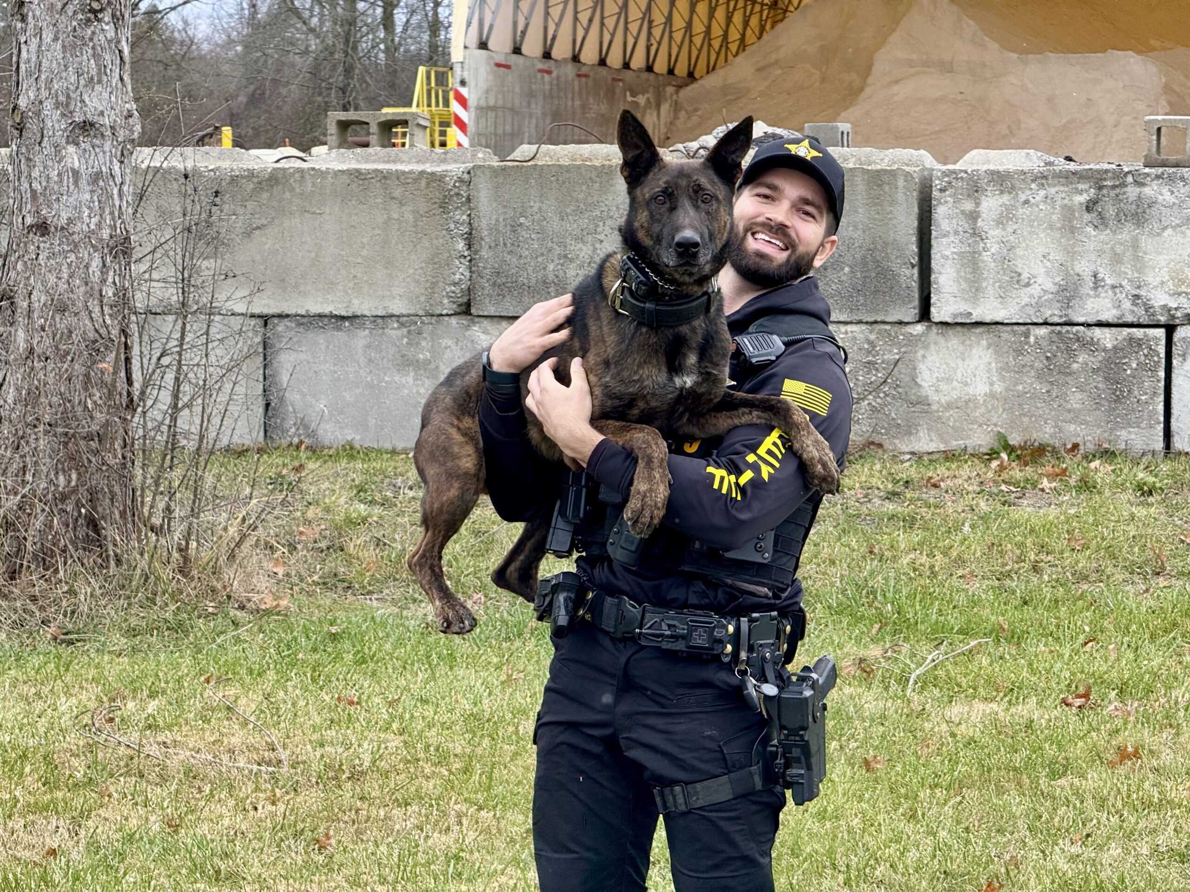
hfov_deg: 16.4
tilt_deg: -4.6
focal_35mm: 120
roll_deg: -0.5
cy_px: 446
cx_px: 595
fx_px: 4125
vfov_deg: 12.3
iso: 64
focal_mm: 15.66
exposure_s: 1/144
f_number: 2.8
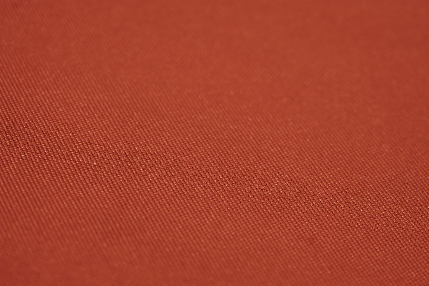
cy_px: 143
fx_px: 1073
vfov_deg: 15.2
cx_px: 214
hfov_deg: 22.6
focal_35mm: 90
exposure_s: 1/125
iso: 1250
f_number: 9
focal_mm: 90
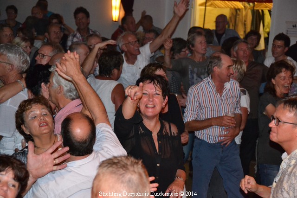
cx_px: 148
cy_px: 99
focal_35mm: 90
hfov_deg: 22.6
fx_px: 743
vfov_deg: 15.2
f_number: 4.8
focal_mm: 60
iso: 3200
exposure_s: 1/60
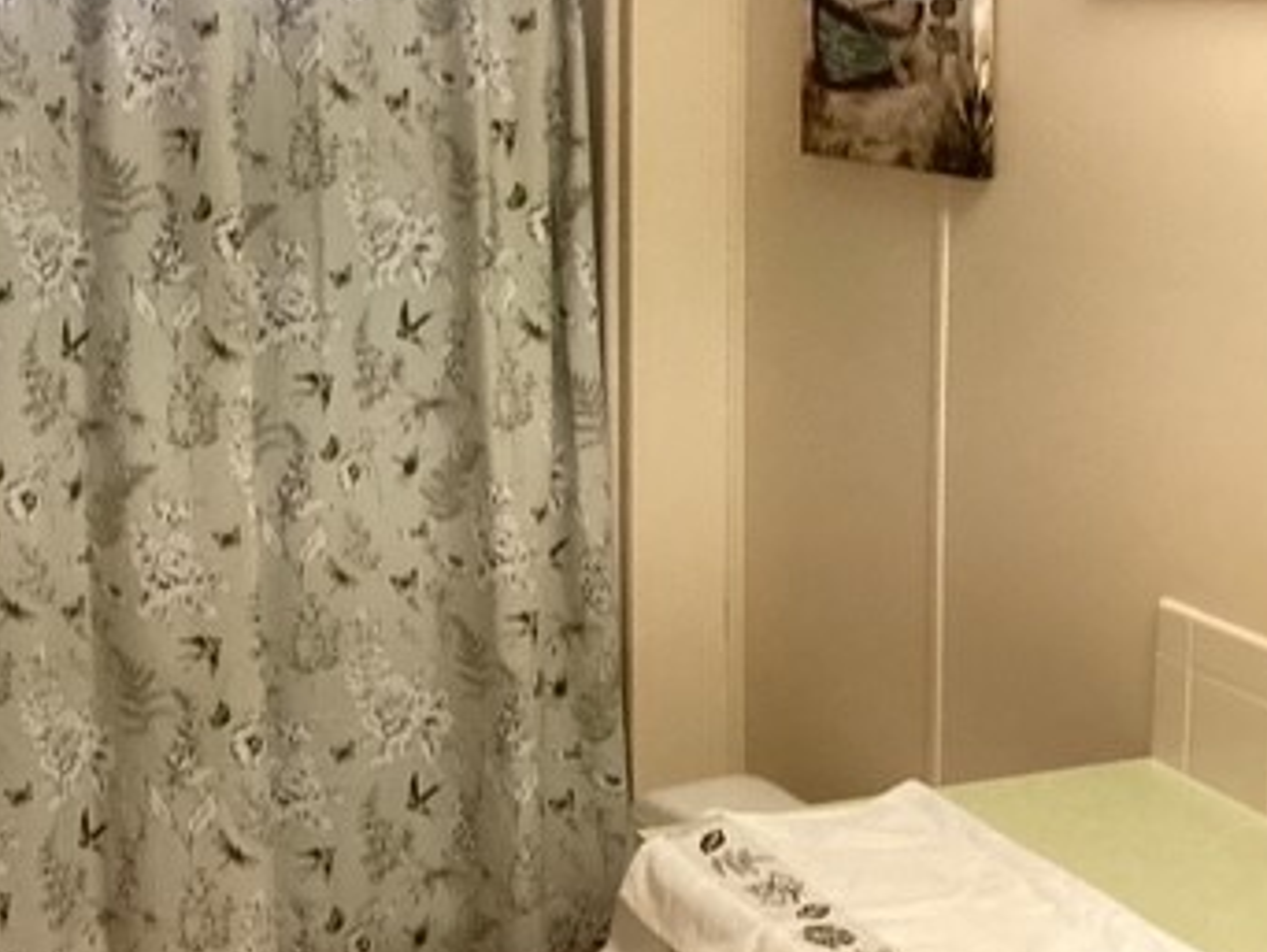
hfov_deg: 31.7
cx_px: 137
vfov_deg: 25.0
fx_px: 2124
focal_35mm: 58
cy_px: 267
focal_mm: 3.3
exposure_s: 1/50
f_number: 2.4
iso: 250
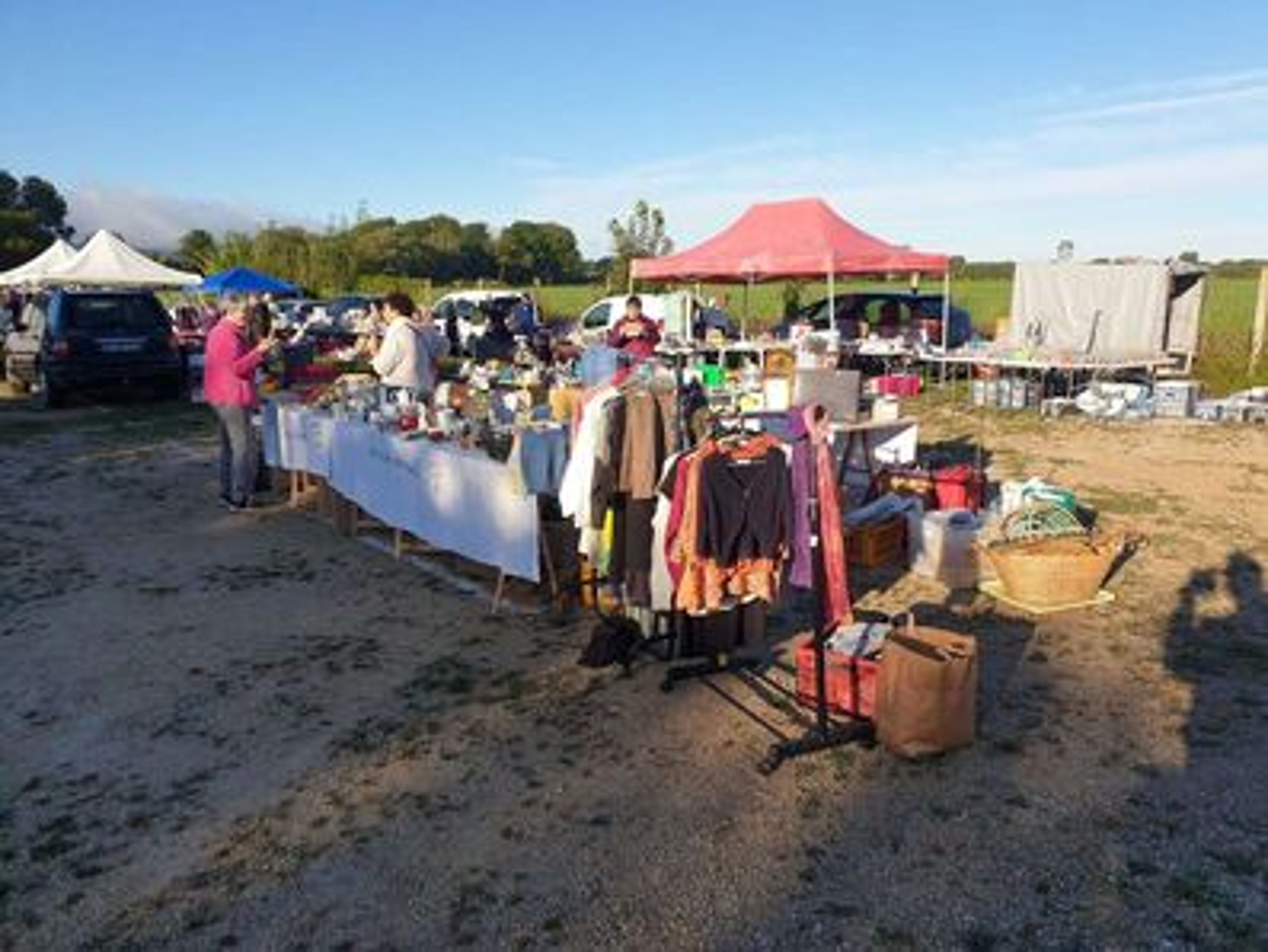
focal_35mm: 26
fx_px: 953
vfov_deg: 53.1
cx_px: 634
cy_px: 476
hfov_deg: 67.3
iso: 50
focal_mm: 4.3
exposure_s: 1/1109
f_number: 2.4
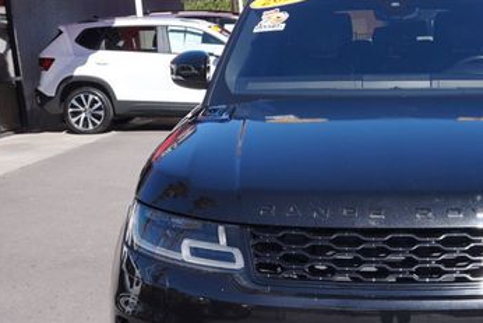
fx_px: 819
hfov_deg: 32.3
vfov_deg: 22.1
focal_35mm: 61
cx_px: 353
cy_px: 231
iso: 100
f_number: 7.1
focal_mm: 22
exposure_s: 1/250
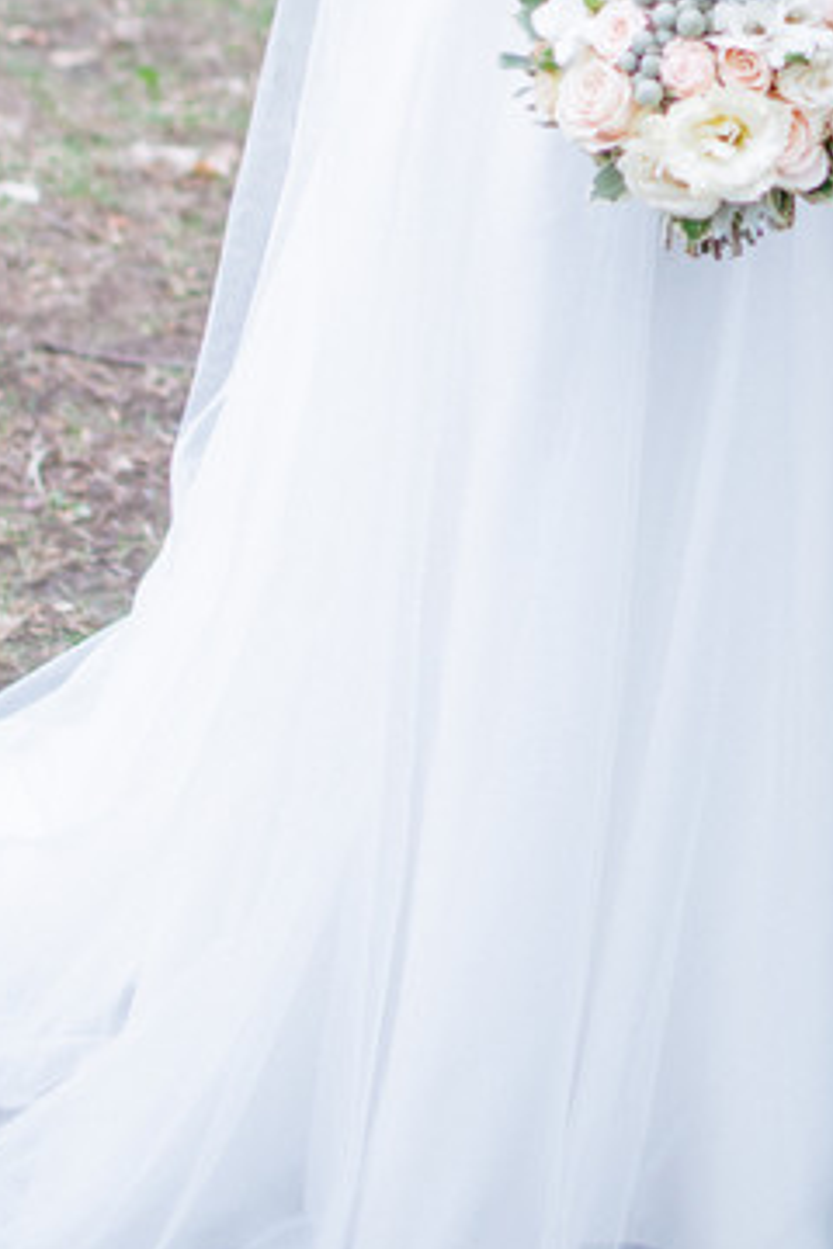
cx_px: 781
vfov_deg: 15.6
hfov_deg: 10.5
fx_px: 4485
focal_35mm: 129
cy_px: 3
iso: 200
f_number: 1.8
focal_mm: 35
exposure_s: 1/200
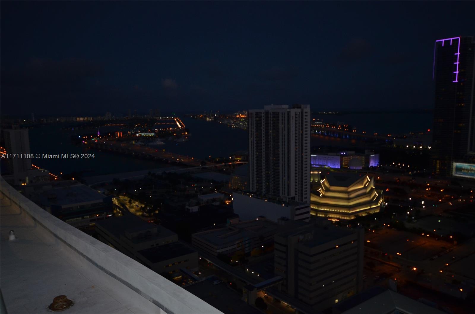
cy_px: 157
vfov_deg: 43.4
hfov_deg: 62.0
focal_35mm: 30
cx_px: 238
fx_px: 395
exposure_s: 1/60
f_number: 5.6
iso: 800
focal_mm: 20
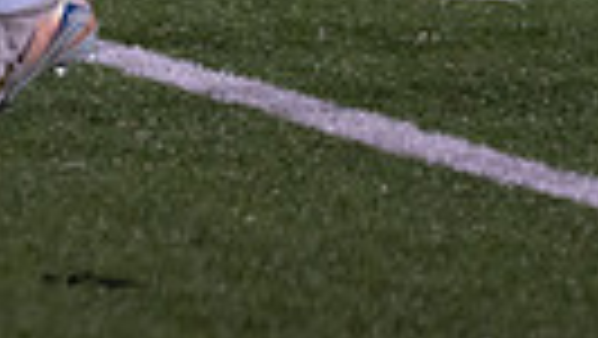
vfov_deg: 0.9
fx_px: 20515
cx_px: -1009
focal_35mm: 1293
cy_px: -749
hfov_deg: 1.7
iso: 2000
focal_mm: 194
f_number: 2.8
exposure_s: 1/1000
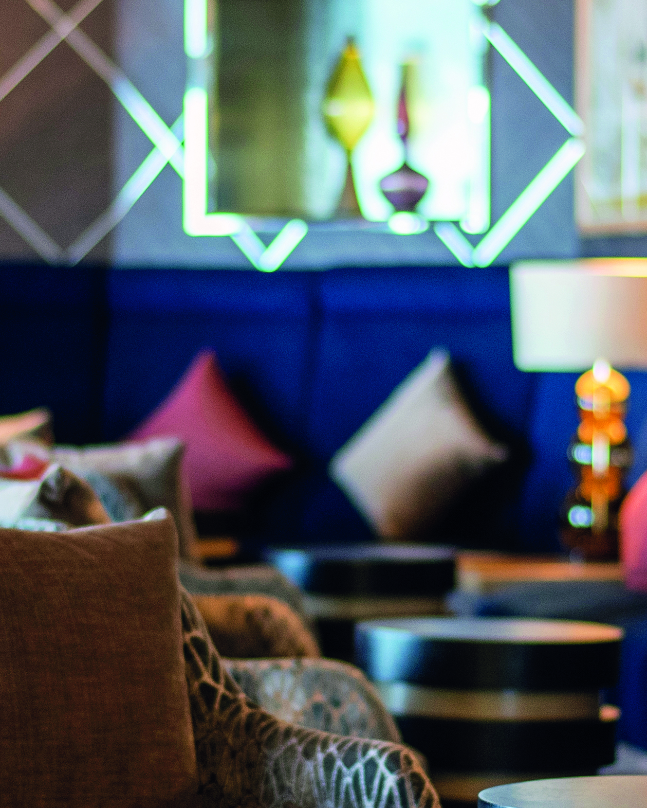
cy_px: 459
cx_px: 308
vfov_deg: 11.6
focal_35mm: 167
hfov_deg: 9.3
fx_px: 3997
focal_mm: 50
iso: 320
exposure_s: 1/50
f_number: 1.8
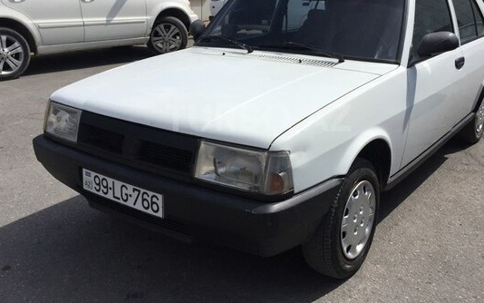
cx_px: 258
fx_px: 501
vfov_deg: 33.5
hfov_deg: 51.5
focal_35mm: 38
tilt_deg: -17.6
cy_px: 117
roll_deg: -2.9
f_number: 2.2
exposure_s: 1/3597
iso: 32
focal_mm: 4.15
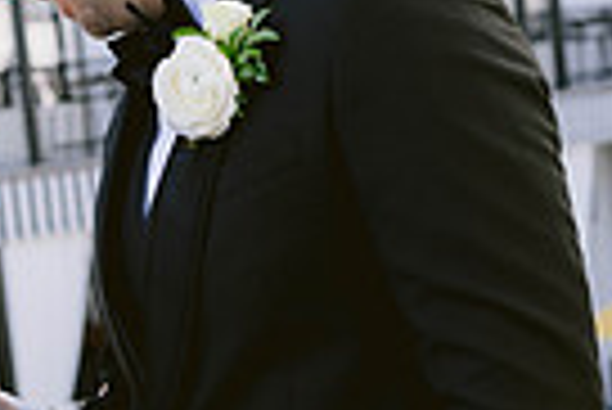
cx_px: 171
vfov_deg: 11.8
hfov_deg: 17.5
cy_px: 315
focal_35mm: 116
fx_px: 1974
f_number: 2.8
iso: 200
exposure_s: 1/1250
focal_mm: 35
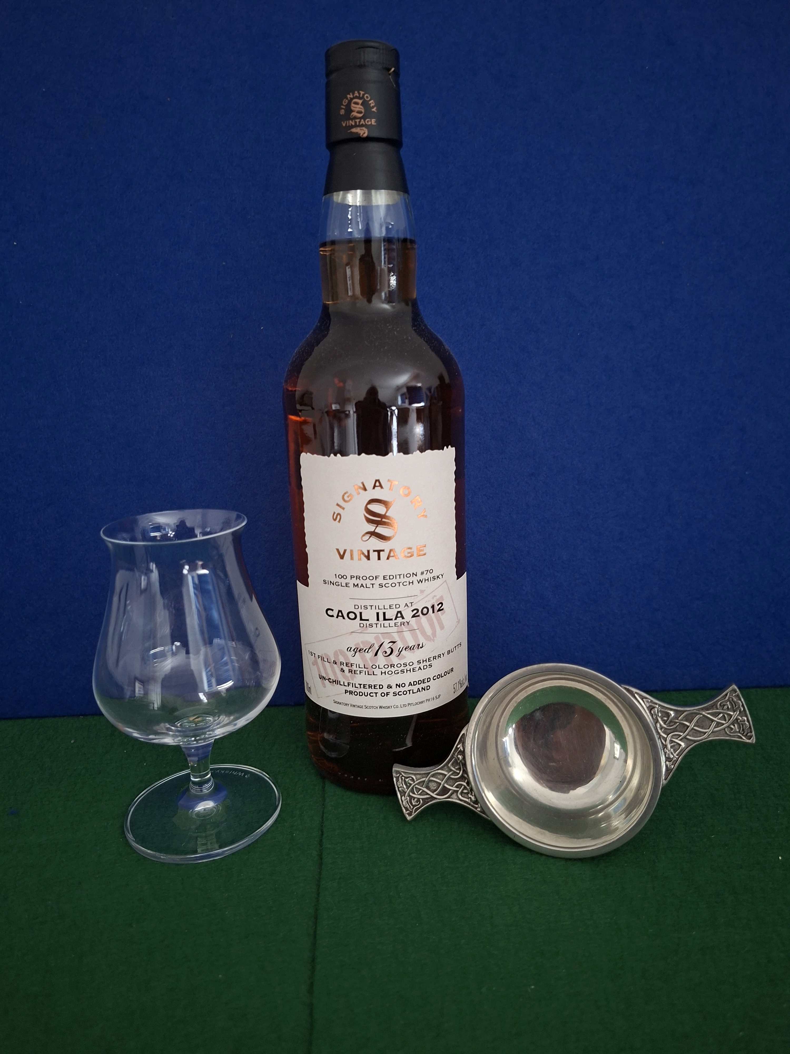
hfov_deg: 58.9
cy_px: 527
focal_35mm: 23
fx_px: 700
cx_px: 395
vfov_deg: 73.9
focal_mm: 5.54
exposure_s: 1/25
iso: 400
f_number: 1.8
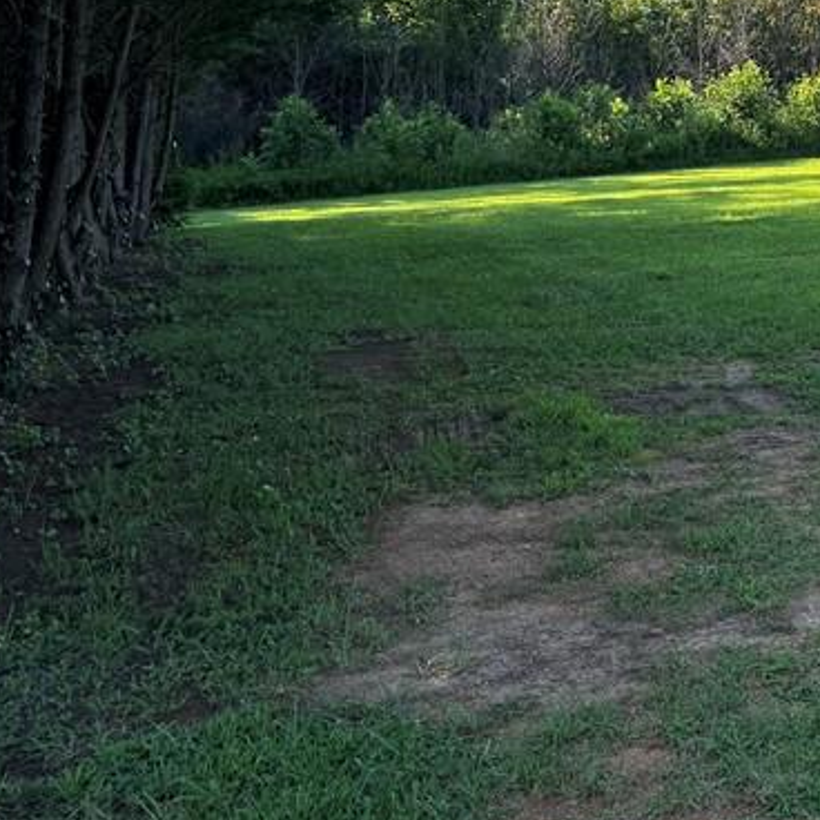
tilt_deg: +3.3
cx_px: 1112
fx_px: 1581
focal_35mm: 59
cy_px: 60
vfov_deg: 27.8
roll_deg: +0.3
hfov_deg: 24.7
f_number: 1.78
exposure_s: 1/2299
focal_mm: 6.76
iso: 100
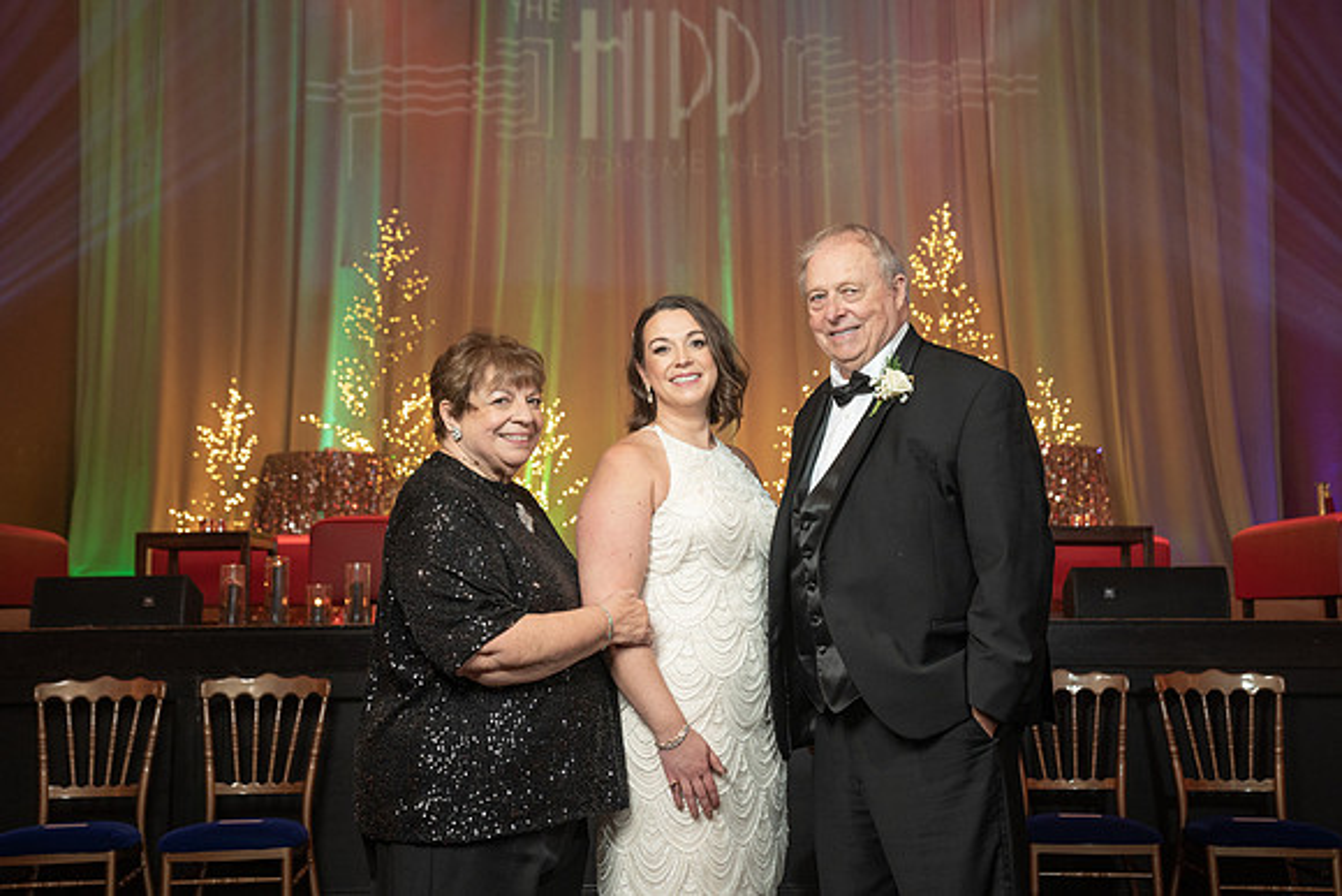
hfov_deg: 40.6
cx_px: 665
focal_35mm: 49
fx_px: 1816
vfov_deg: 27.7
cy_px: 445
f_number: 4
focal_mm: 48
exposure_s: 1/100
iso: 2000
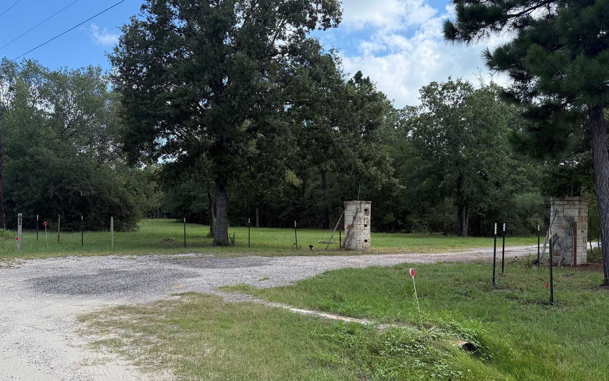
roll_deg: +0.1
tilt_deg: -1.7
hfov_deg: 58.1
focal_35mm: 33
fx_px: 548
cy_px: 229
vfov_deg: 38.2
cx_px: 282
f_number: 1.78
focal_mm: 6.76
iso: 100
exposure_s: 1/2801
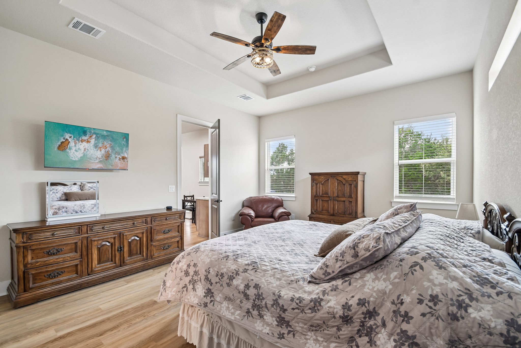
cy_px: 174
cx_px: 260
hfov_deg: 100.4
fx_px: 217
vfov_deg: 77.3
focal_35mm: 15
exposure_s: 1/5
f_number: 8
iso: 400
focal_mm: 10
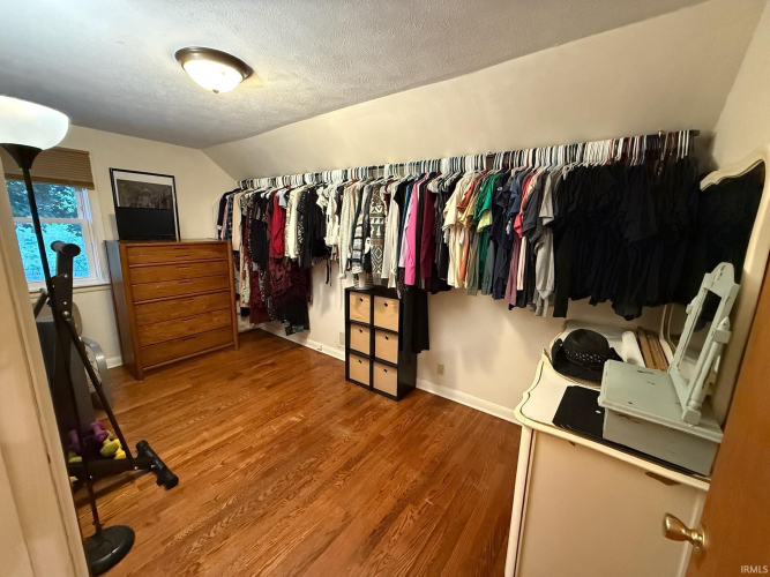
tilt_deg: -10.6
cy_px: 288
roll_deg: -1.0
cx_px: 385
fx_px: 311
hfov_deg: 102.1
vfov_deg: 85.7
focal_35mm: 14
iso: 1250
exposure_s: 1/60
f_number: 2.2
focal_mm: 2.22
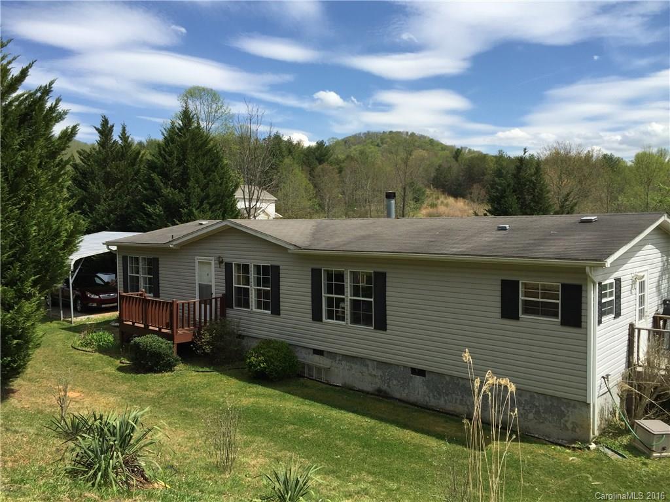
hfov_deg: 61.7
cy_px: 251
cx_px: 335
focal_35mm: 29
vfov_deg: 48.2
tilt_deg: -1.8
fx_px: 561
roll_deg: -0.8
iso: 32
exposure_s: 1/2475
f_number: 2.2
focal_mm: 4.15
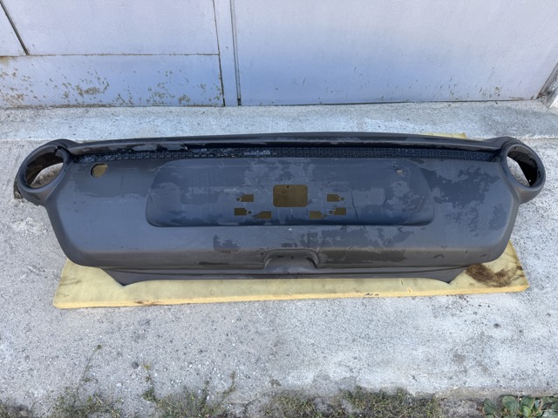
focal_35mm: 24
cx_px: 279
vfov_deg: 56.8
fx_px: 387
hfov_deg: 71.6
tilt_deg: -51.9
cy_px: 209
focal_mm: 6.76
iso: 80
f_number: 1.78
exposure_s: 1/279
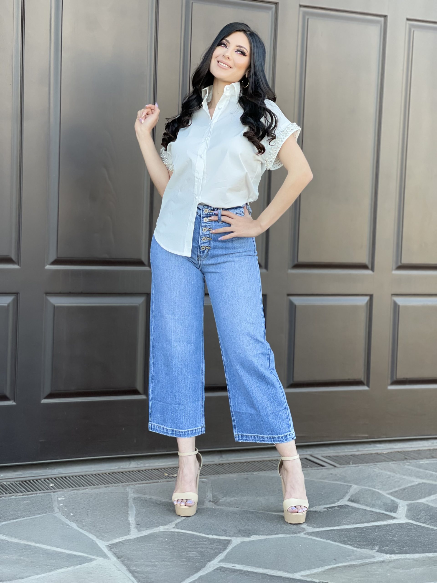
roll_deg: -2.3
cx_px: 218
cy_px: 292
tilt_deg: -4.6
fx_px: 1077
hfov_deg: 22.9
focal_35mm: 64
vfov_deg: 30.3
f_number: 2.2
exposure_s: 1/121
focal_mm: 7.5
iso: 80
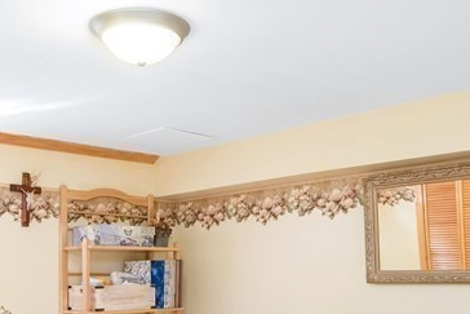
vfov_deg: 28.7
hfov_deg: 43.6
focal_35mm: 45
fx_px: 588
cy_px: 283
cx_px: 222
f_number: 4.5
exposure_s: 1/80
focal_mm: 16
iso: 800
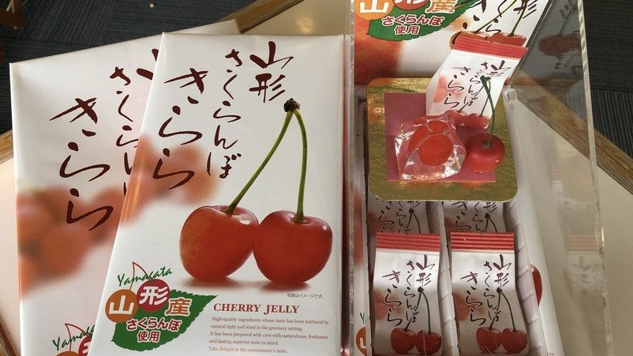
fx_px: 520
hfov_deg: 62.6
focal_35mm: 31
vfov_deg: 37.8
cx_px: 317
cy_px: 183
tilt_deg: -60.1
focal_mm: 3.99
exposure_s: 1/100
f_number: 1.8
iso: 40
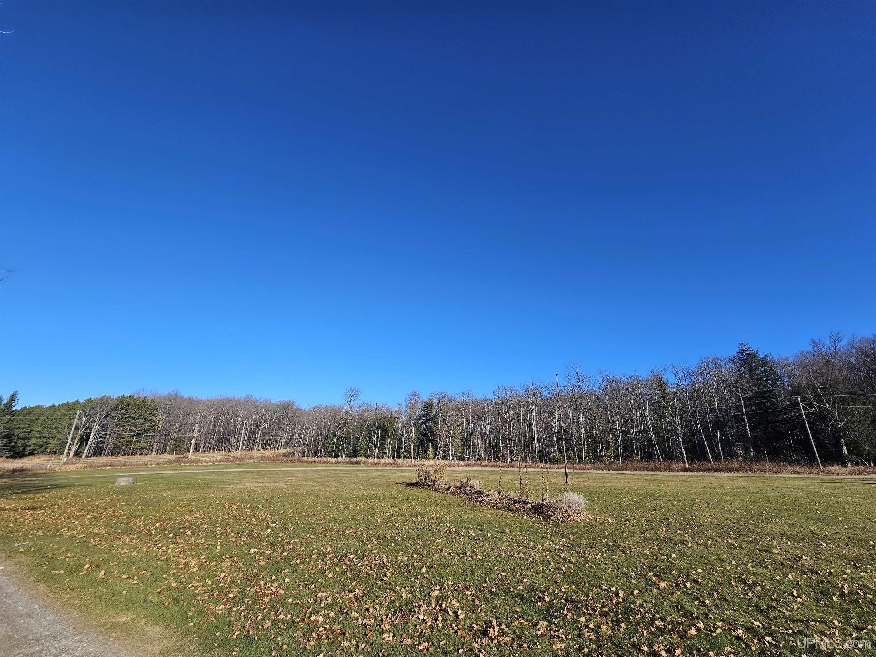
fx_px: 329
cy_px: 328
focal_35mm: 13
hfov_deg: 106.2
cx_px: 438
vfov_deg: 89.9
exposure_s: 1/2043
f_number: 2.2
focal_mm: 2.2
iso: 50
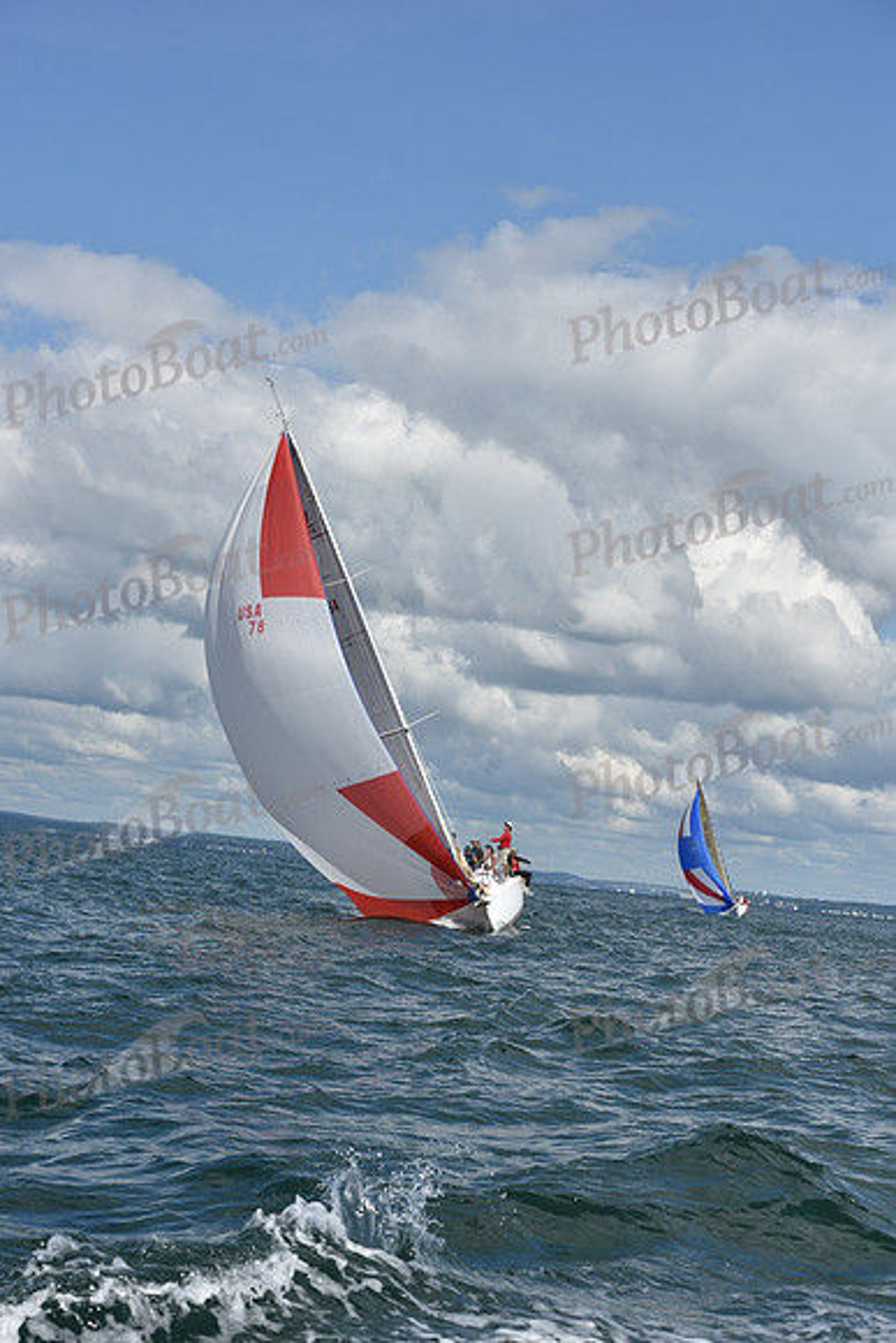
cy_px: 672
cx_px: 448
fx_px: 3805
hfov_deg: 13.4
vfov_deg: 20.0
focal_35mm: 102
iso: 250
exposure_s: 1/1250
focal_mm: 102
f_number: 9
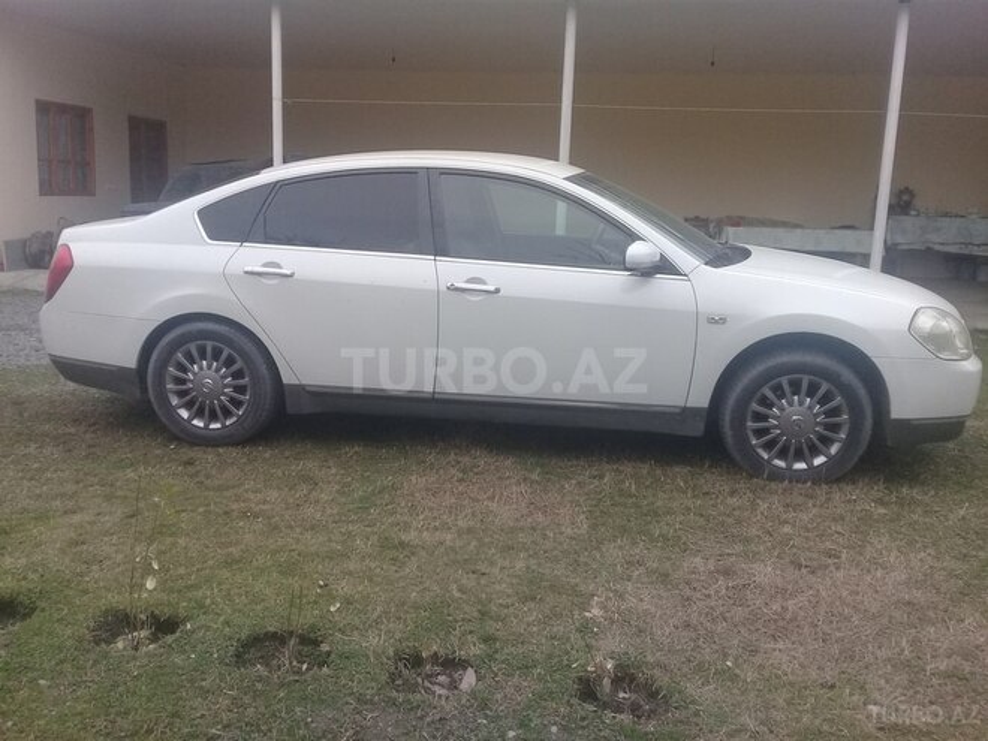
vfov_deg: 45.4
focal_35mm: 31
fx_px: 885
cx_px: 494
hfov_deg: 58.4
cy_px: 370
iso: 64
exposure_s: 1/100
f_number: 2.2
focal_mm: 3.3
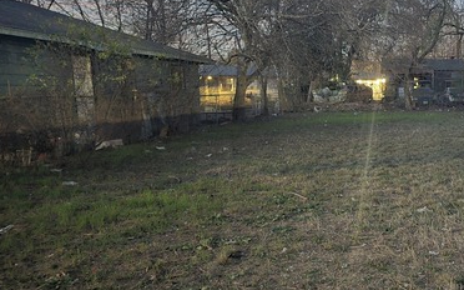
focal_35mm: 42
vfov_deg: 30.4
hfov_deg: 44.2
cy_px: 174
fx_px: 531
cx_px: 392
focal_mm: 6.3
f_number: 1.7
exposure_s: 1/4.5
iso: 3200
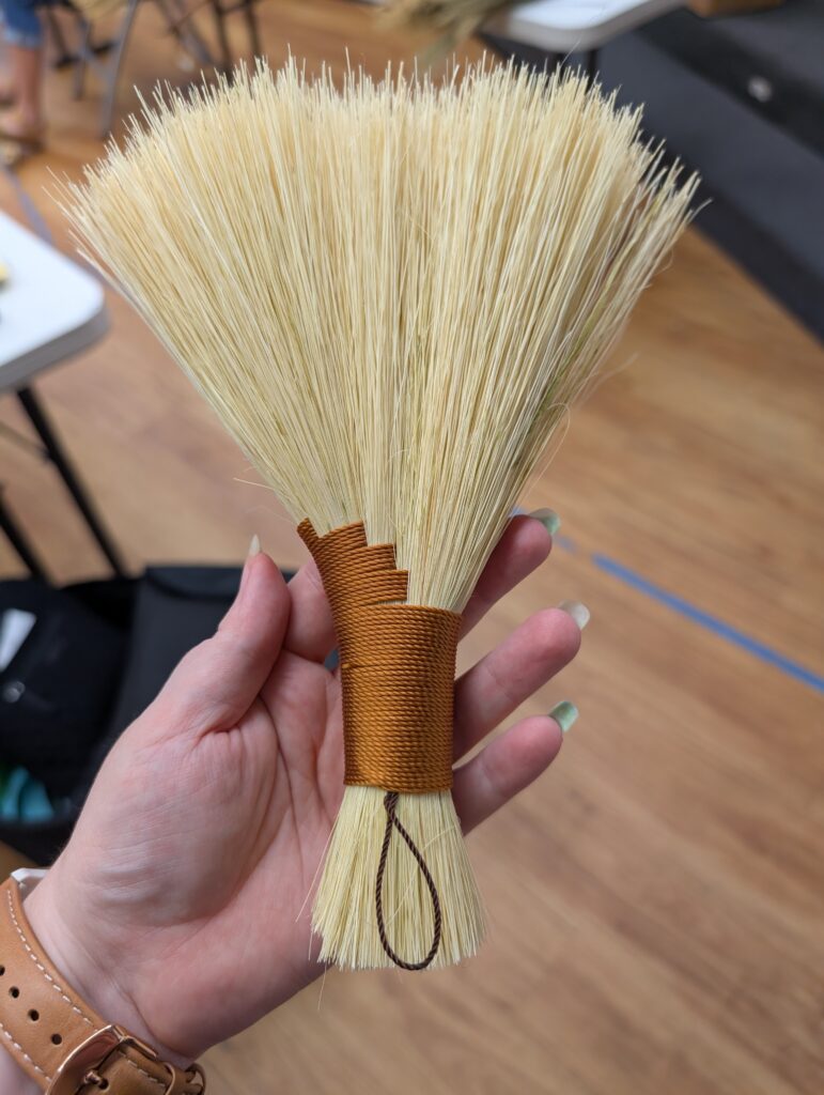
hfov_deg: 56.9
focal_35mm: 24
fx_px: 760
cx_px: 412
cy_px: 548
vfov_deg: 71.5
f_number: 1.68
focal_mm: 6.9
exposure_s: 1/120
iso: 247
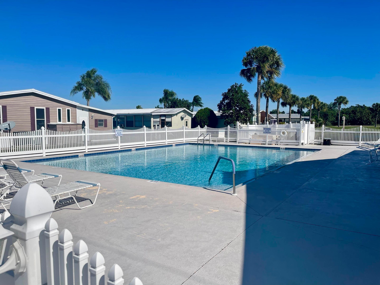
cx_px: 190
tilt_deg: -5.3
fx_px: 285
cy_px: 142
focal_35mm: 26
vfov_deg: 53.1
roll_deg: -0.5
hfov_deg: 67.3
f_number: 1.6
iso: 32
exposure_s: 1/10000
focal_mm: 5.1
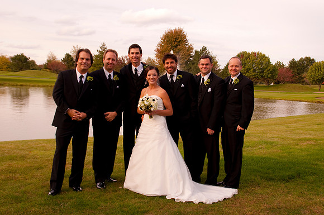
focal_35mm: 48
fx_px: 431
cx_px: 162
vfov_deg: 28.0
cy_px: 108
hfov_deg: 41.2
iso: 200
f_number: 7.1
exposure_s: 1/200
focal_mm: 32
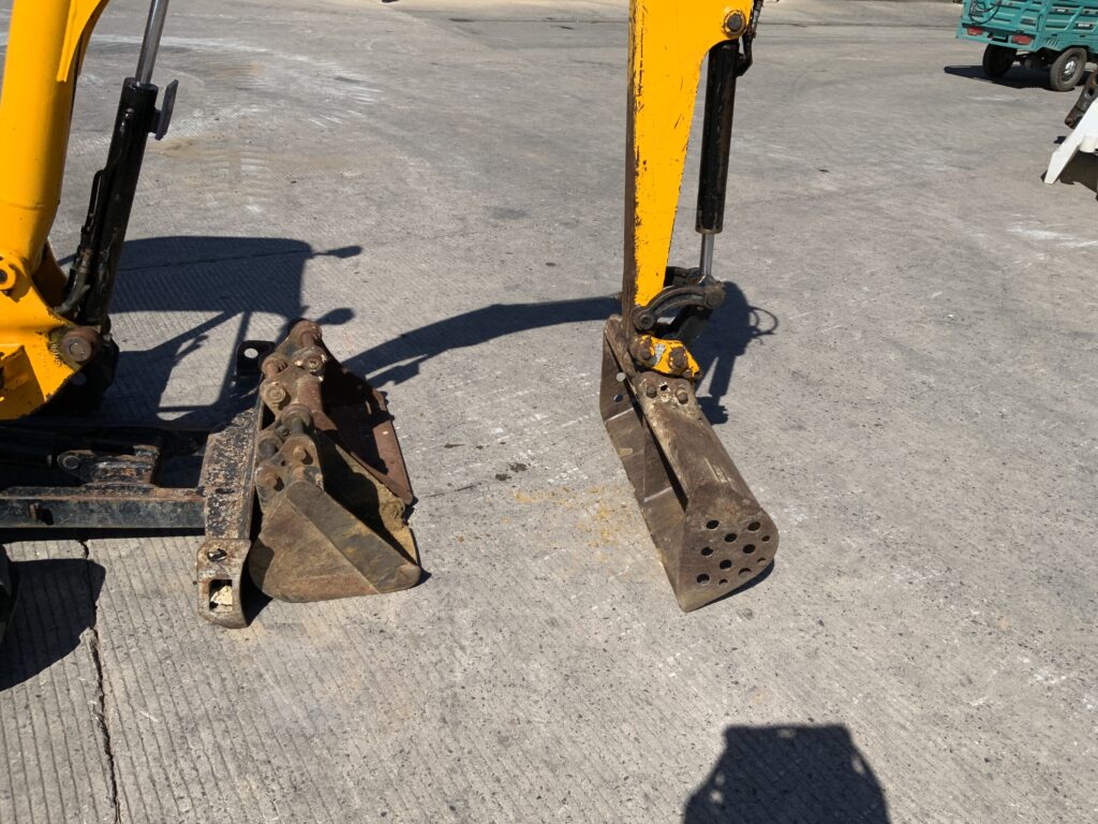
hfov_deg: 61.7
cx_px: 549
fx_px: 920
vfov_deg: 48.2
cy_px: 412
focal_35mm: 29
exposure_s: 1/2320
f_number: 1.8
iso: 20
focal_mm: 3
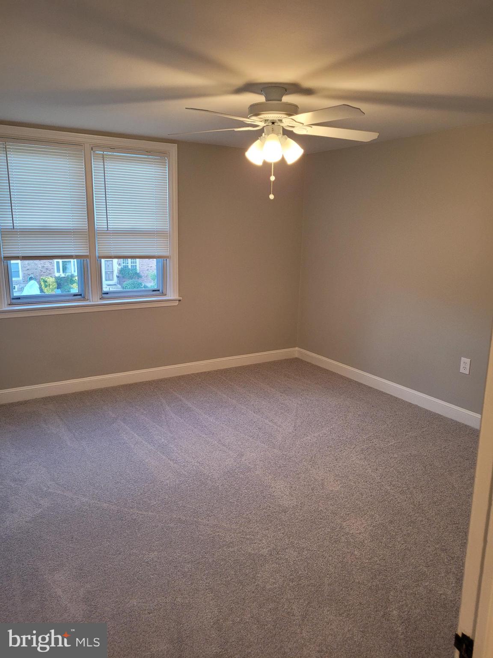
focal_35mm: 26
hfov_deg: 53.1
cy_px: 329
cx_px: 246
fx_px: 494
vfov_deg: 67.3
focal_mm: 5.4
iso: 250
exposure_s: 1/120
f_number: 1.8
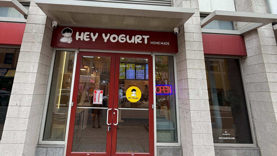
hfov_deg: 89.3
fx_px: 140
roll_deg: -2.6
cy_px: 58
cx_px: 124
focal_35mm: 19
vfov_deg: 57.6
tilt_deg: +14.1
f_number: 2.2
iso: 40
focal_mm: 2.22
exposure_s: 1/99
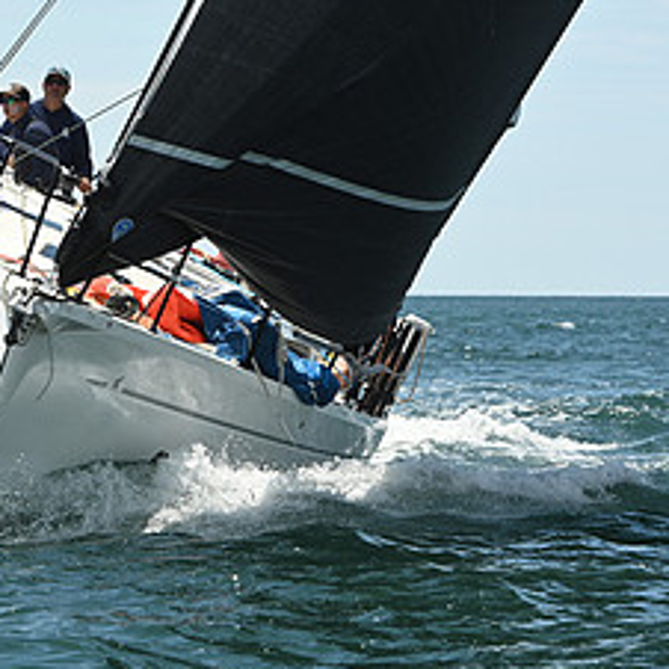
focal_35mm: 306
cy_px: 191
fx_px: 6691
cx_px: -9
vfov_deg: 5.7
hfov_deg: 5.7
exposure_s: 1/1000
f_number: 8
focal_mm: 140
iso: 320
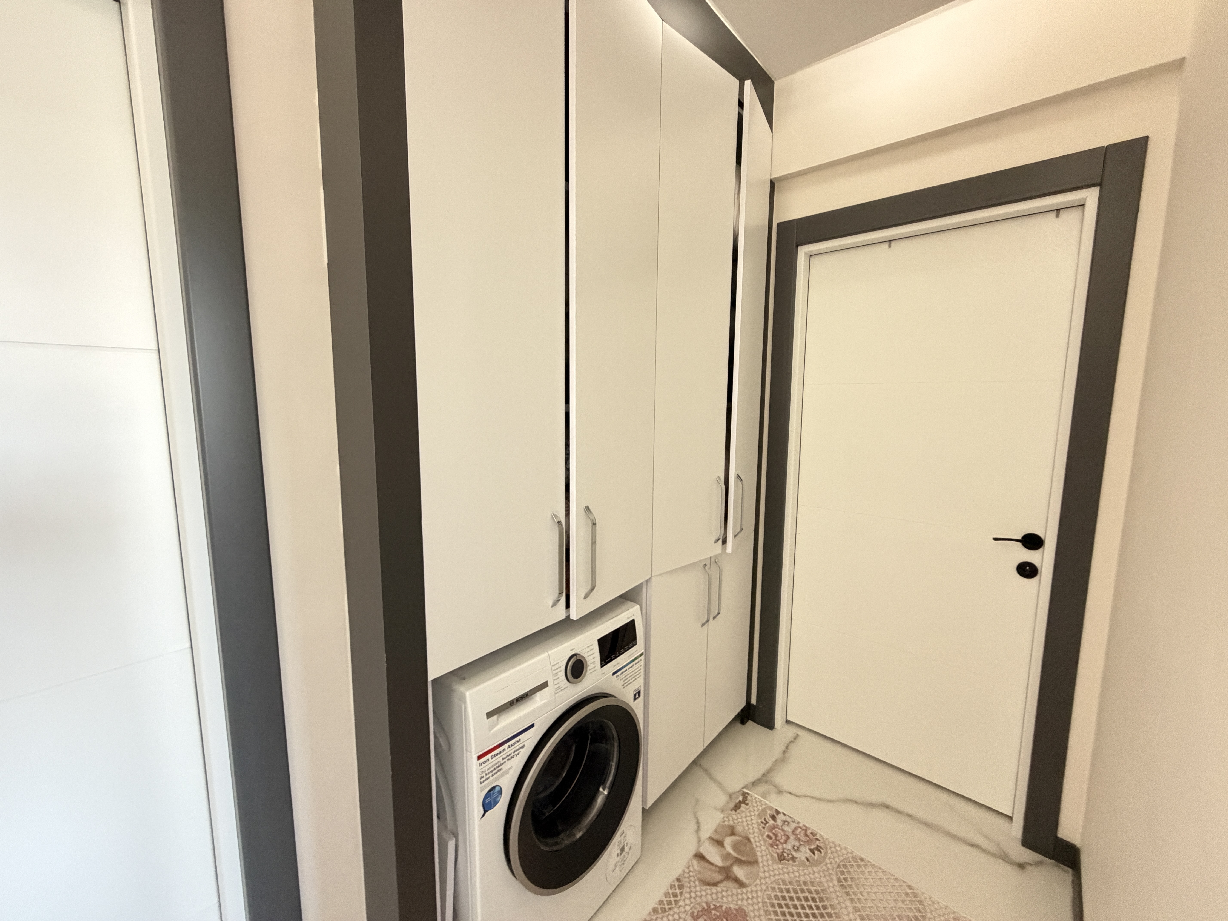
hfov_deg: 102.1
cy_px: 460
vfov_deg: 85.7
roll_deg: +0.0
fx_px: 497
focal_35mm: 14
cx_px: 614
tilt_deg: -7.9
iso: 640
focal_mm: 2.22
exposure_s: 1/60
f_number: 2.2
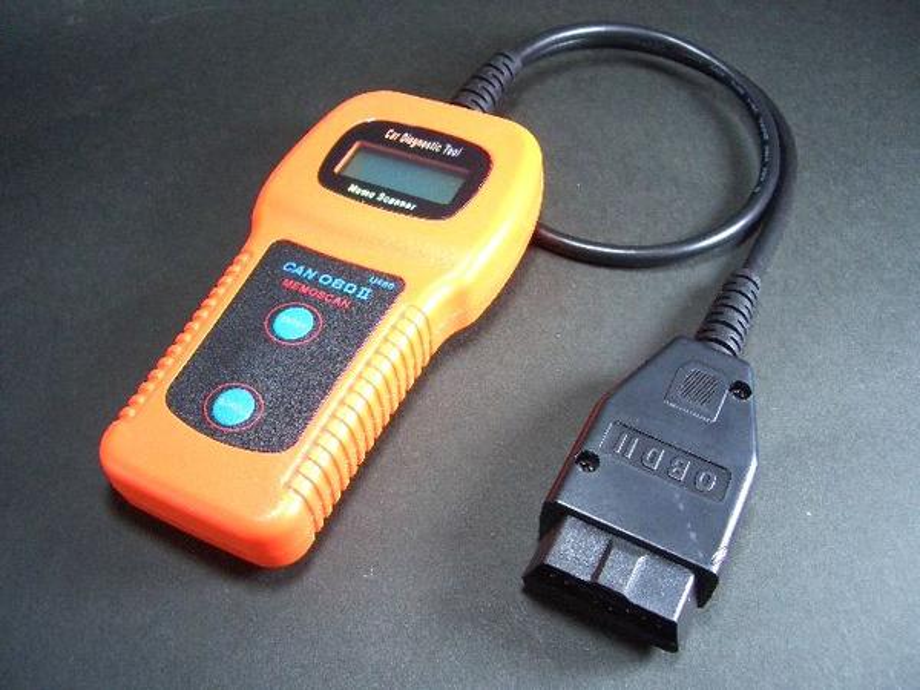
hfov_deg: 52.6
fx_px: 930
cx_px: 460
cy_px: 345
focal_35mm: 35
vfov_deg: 40.7
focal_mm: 5.8
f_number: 2.6
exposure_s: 1/60
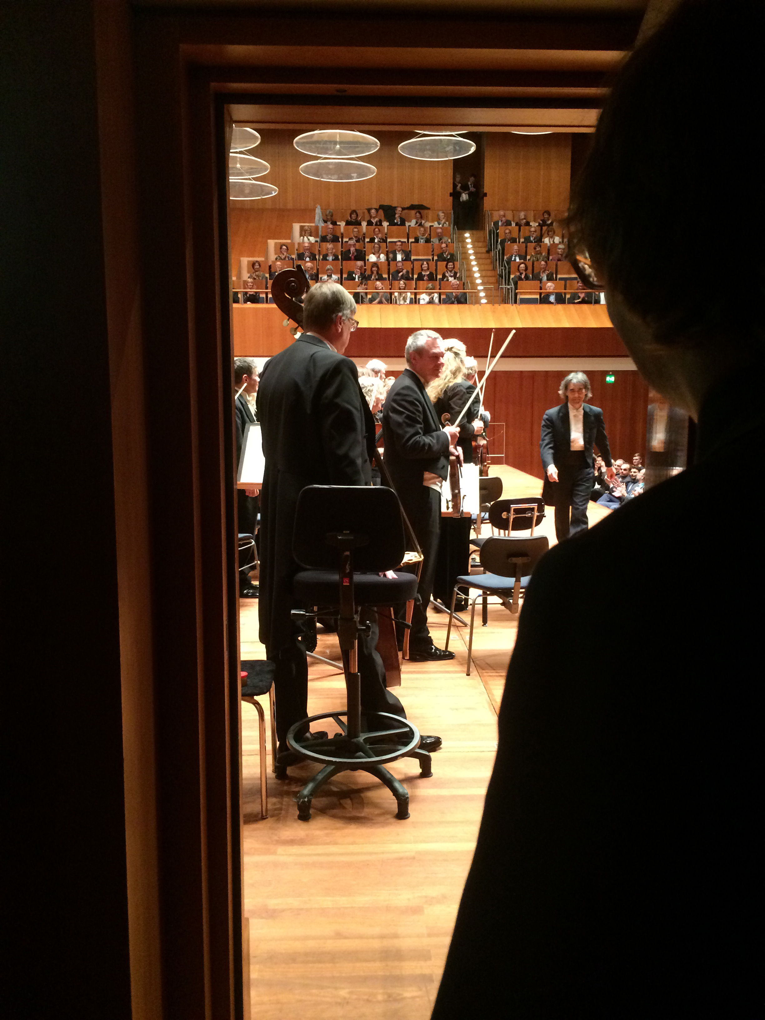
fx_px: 855
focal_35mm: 29
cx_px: 382
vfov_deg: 61.7
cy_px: 510
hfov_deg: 48.2
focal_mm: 4.15
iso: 320
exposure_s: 1/17
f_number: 2.2
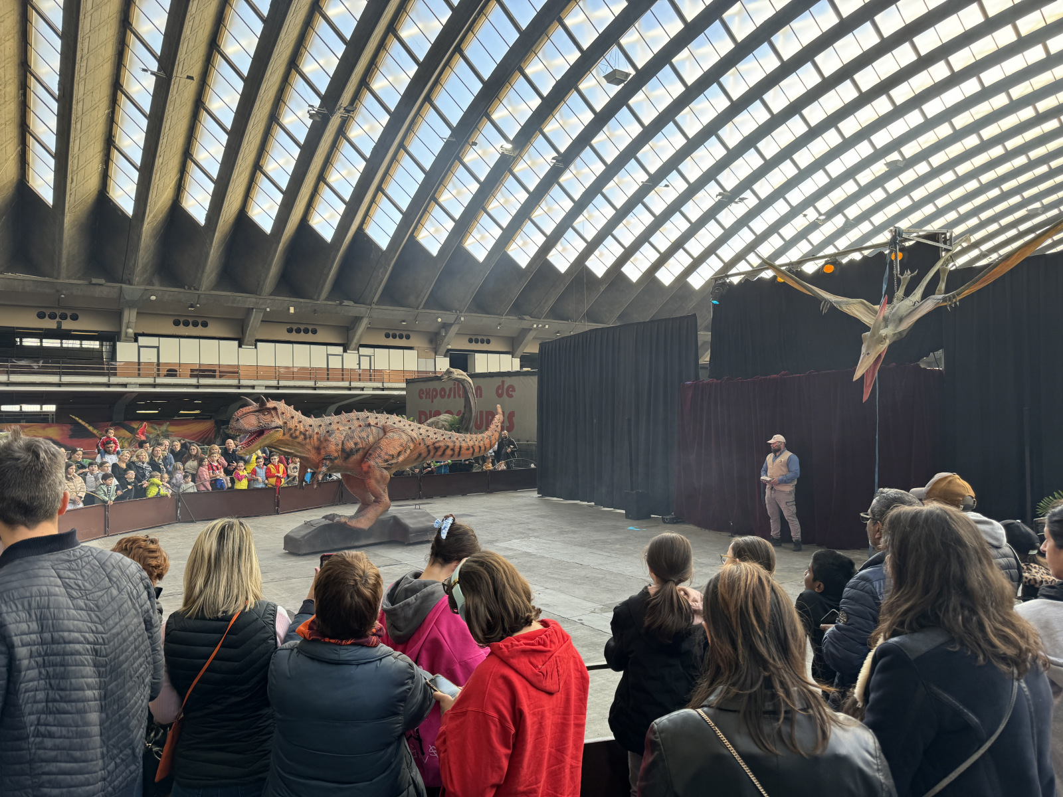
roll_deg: +1.5
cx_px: 532
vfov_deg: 56.8
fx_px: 737
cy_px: 398
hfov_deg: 71.6
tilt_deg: +1.8
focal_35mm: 24
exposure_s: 1/121
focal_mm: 6.86
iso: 64
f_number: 1.78
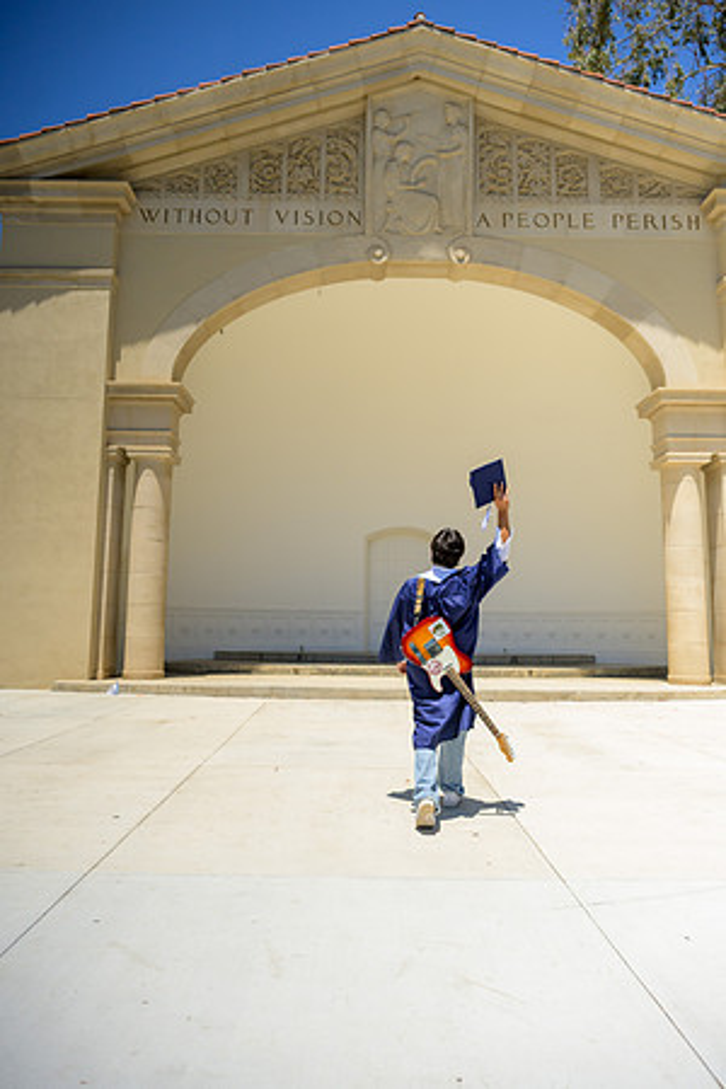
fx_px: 726
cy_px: 544
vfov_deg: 73.7
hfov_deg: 53.1
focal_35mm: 24
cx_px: 363
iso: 800
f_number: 4
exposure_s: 1/8000
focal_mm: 24
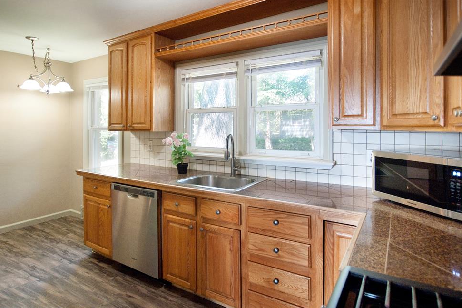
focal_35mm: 19
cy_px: 162
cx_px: 229
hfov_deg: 86.9
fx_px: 244
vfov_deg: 64.5
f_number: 3.5
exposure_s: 1/60
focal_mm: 12
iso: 800
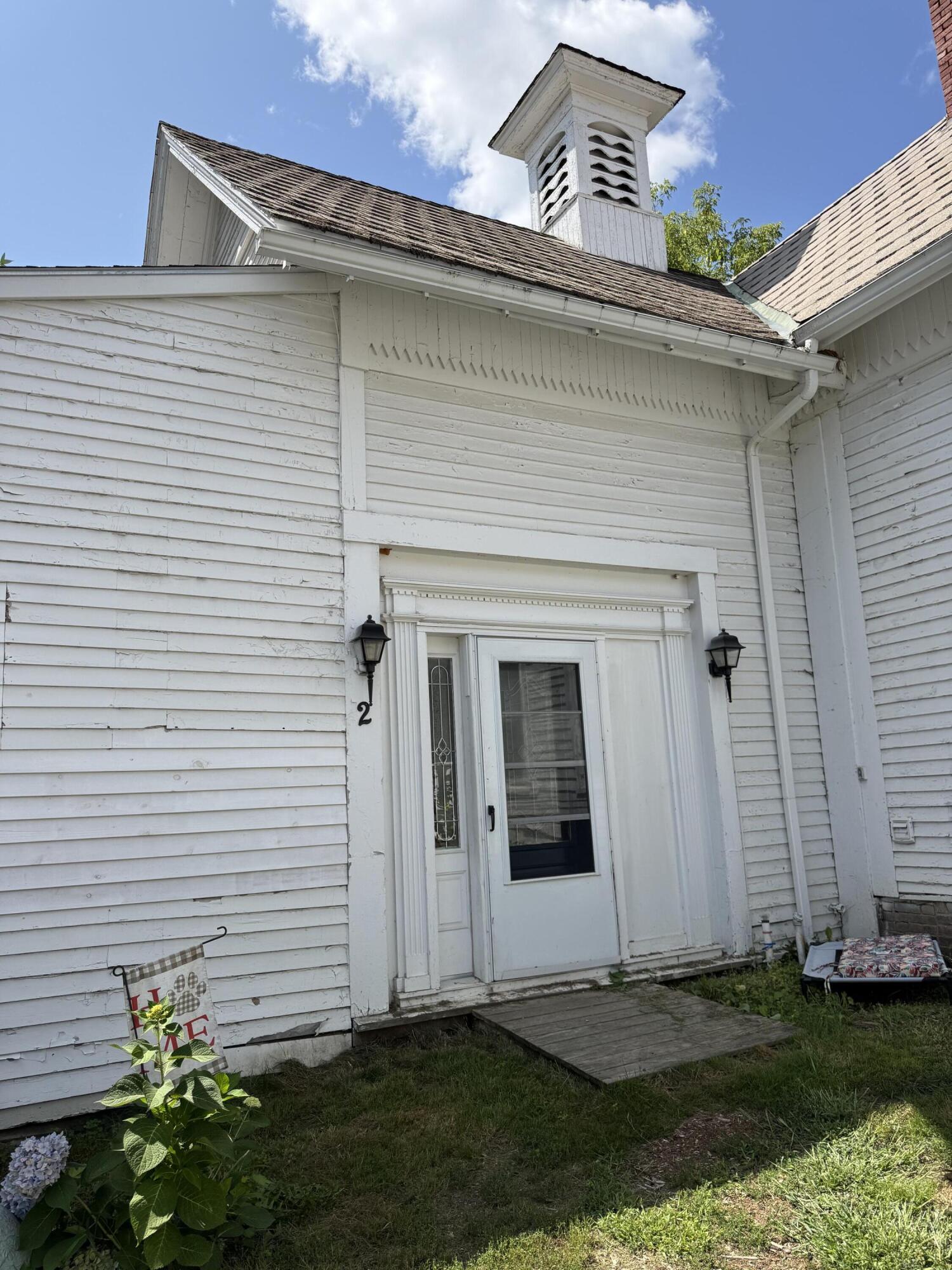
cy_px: 635
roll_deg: +2.7
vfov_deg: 71.6
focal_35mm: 24
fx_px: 880
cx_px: 476
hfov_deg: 56.8
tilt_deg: +10.4
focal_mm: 6.76
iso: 80
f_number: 1.78
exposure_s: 1/3953
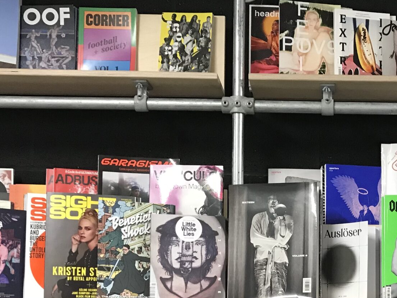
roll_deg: -0.6
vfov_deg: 21.8
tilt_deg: -0.6
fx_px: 745
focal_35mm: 65
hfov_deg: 28.6
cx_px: 362
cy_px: 292
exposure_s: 1/17
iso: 80
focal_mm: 3.99
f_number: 1.8
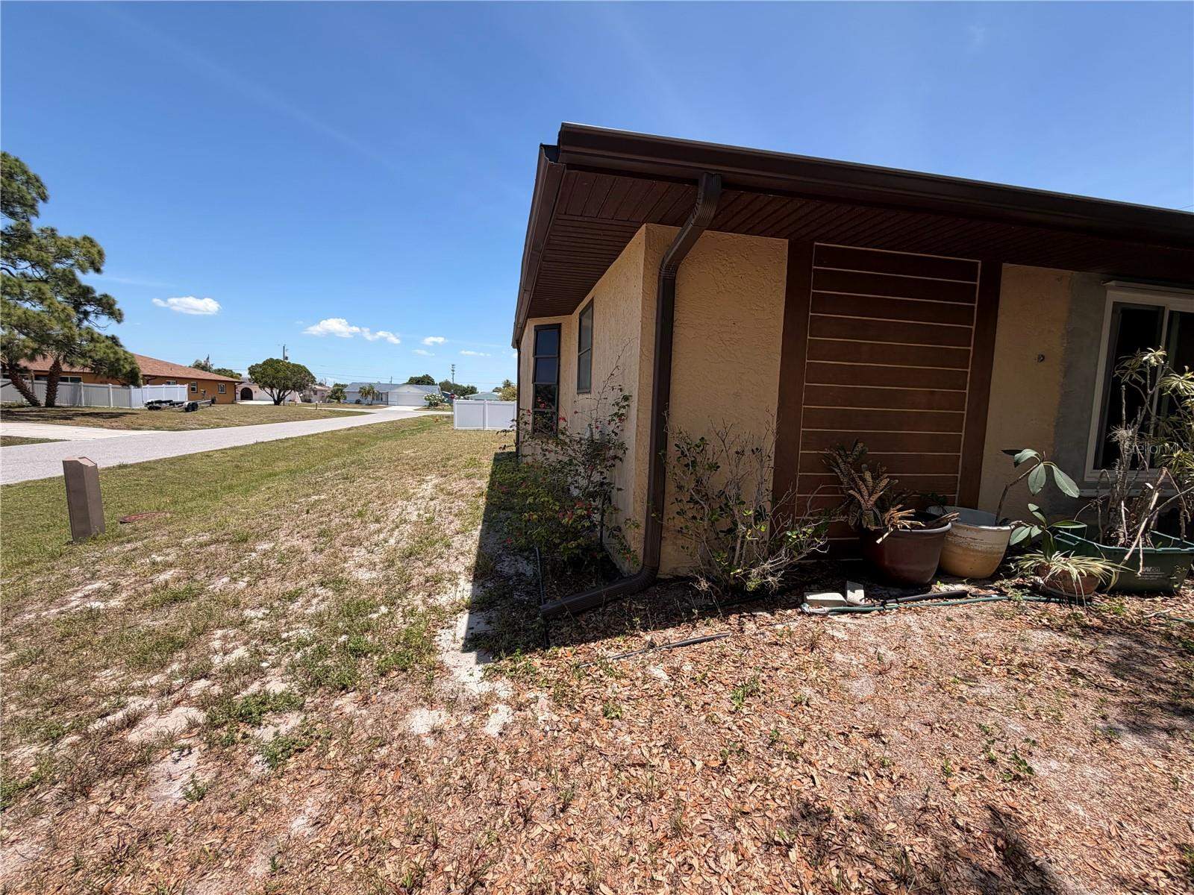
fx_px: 483
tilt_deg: -3.3
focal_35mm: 14
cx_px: 597
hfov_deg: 102.1
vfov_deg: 85.7
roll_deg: -1.2
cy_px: 448
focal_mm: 2.22
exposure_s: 1/770
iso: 32
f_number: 2.2
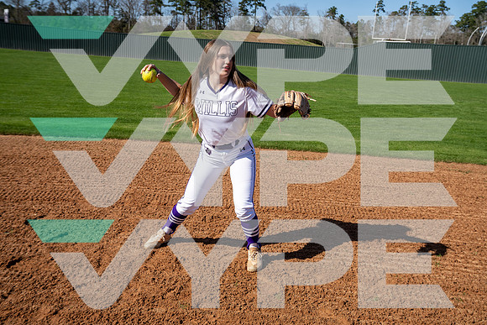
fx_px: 487
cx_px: 244
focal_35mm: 36
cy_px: 162
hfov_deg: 53.1
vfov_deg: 36.9
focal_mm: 36
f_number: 5.6
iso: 400
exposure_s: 1/2500
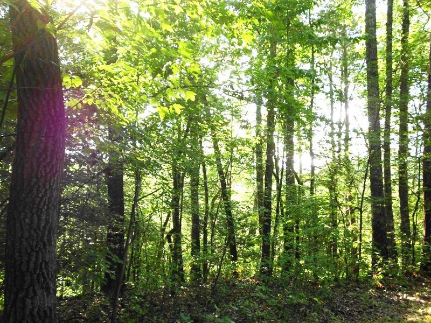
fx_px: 448
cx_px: 216
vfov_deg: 39.7
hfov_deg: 51.4
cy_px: 162
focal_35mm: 36
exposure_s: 1/90
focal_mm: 6.57
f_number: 3.2
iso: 100
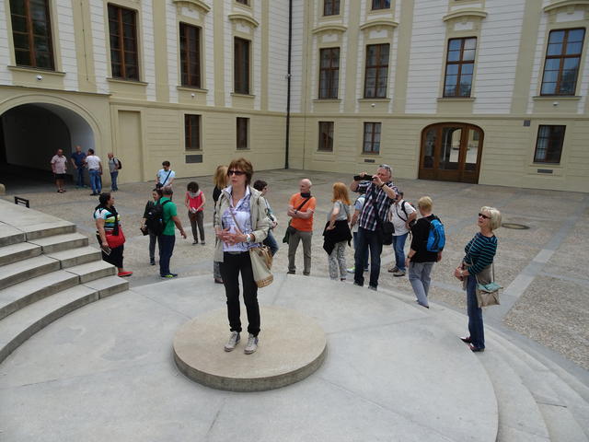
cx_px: 294
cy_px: 221
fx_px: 408
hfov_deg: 71.6
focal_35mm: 24
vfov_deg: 56.8
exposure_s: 1/500
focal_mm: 4.1
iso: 80
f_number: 3.5
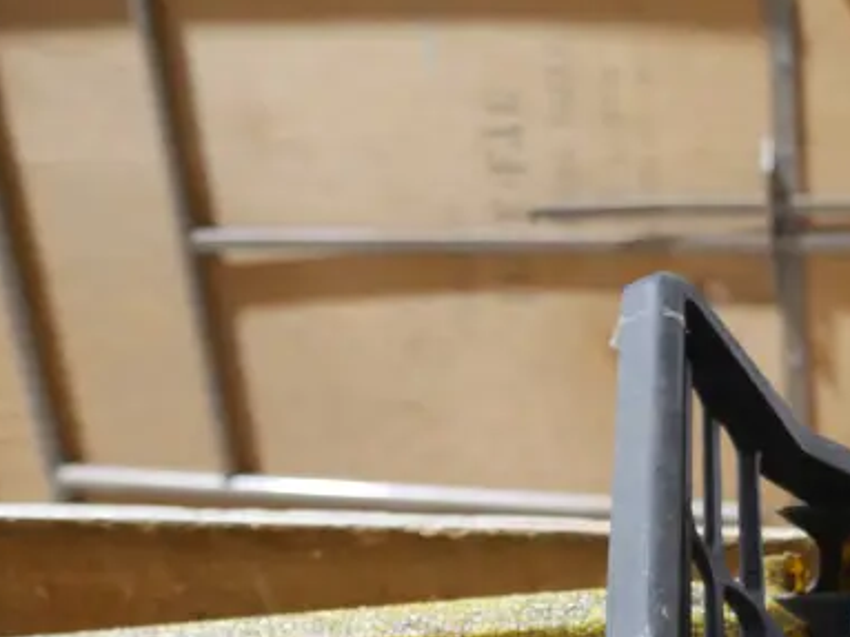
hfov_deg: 19.8
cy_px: 711
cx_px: 1103
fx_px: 2234
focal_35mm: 91
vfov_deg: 15.8
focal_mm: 17
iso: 1000
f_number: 4
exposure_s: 1/60
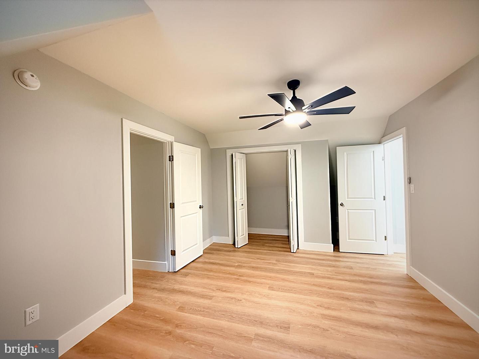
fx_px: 194
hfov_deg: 102.1
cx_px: 240
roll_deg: +1.6
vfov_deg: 85.7
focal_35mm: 14
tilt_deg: +0.4
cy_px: 180
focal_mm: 2.22
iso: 250
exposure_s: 1/30
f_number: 2.2
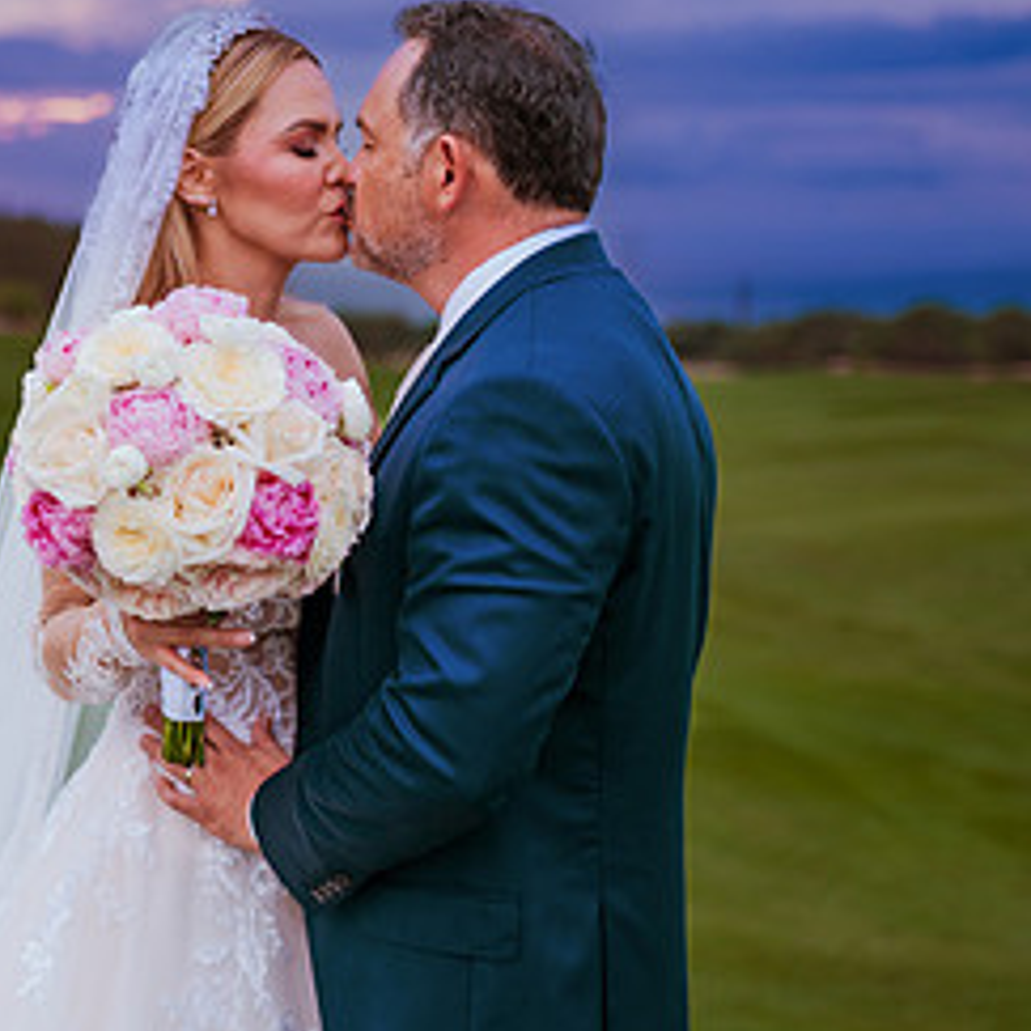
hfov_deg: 23.1
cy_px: 569
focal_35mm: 71
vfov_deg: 24.3
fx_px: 2392
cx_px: -47
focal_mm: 35
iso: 320
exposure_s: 1/160
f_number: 1.8
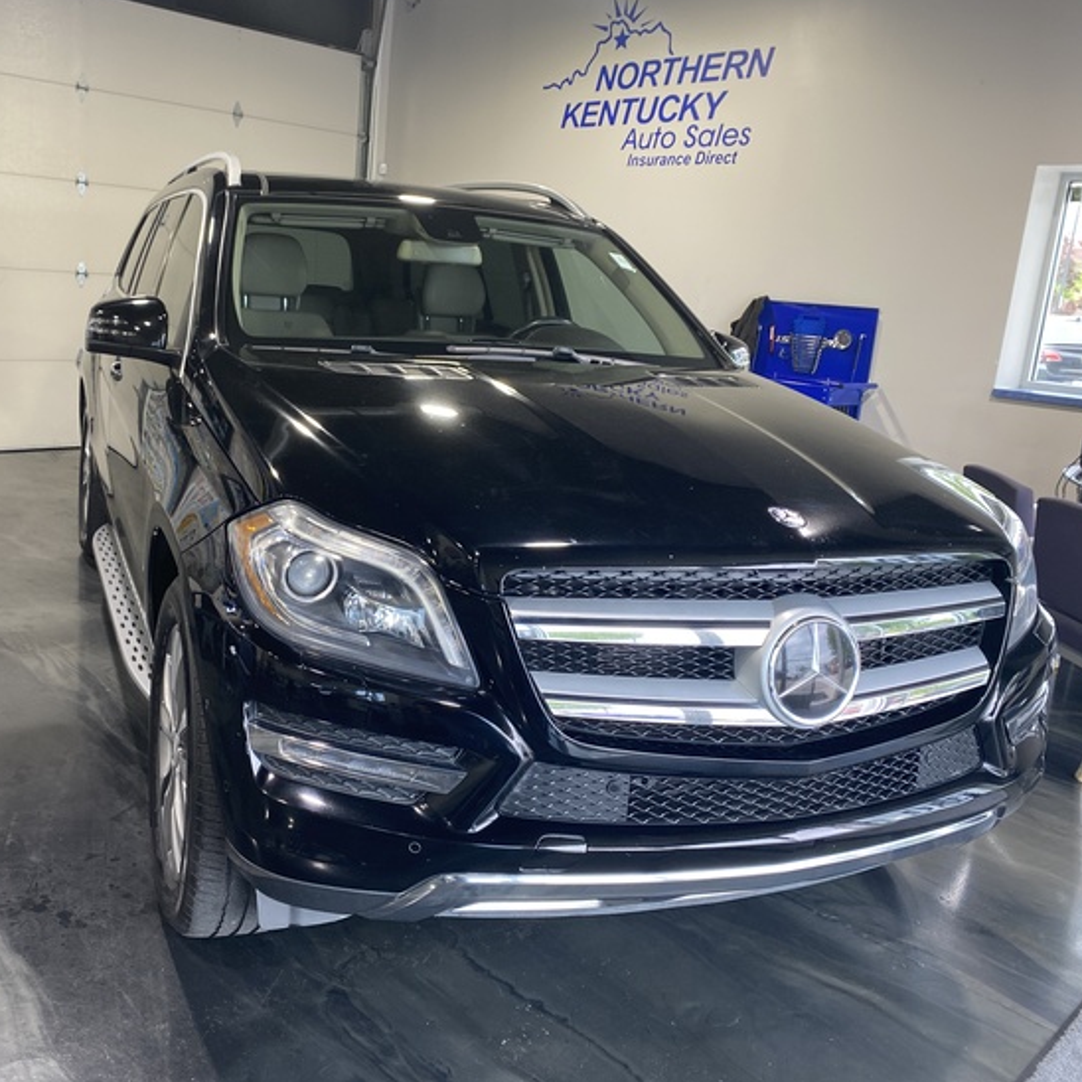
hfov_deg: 52.1
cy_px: 537
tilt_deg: -12.5
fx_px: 1096
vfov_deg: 52.5
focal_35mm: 31
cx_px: 418
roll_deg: -4.5
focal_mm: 4.25
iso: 125
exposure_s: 1/120
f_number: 1.8
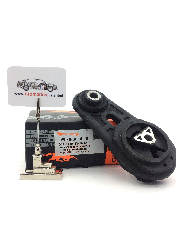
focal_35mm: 29
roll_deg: +0.5
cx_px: 88
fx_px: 197
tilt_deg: -6.0
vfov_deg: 61.7
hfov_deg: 48.2
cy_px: 118
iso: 40
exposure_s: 1/100
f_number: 2.2
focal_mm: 4.15
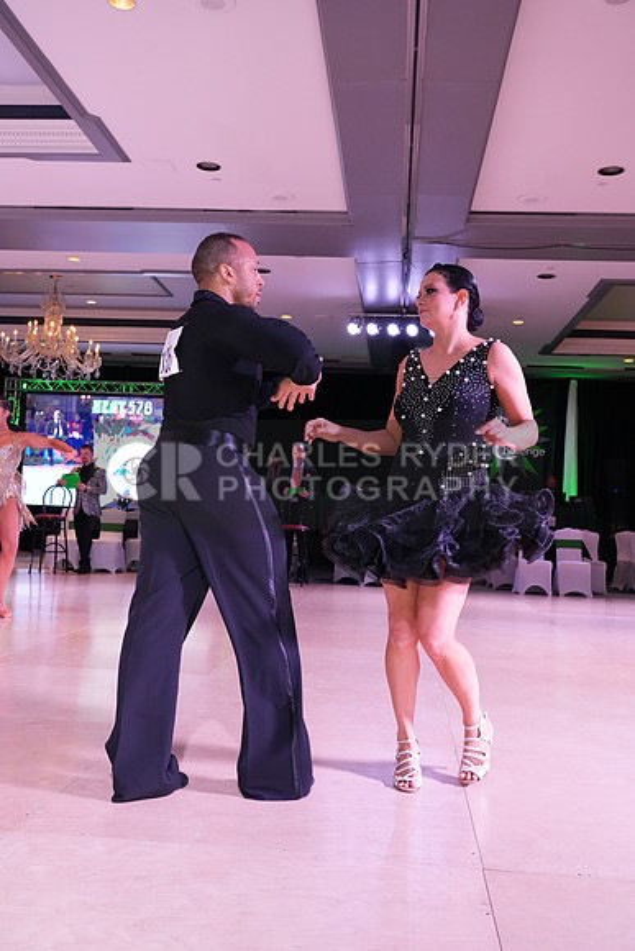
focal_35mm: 33
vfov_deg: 57.2
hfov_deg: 40.0
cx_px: 318
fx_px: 873
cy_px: 476
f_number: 6.3
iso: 3200
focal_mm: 33
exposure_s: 1/250
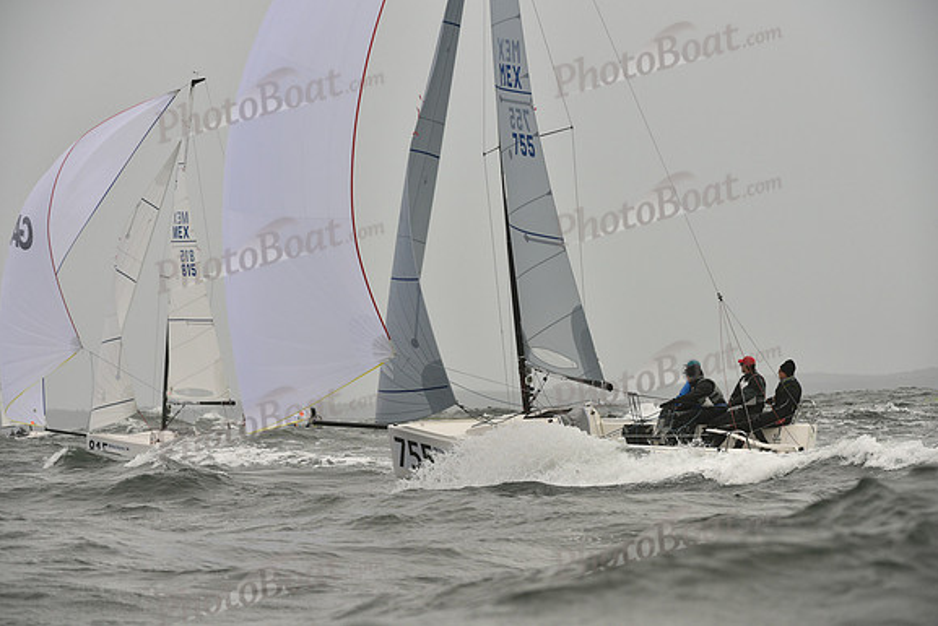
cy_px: 313
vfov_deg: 6.8
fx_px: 5238
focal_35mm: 201
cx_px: 470
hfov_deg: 10.2
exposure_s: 1/1250
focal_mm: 200
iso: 400
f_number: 7.1
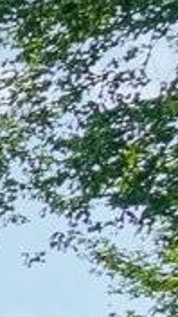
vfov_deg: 10.9
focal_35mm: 183
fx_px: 1536
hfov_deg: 3.1
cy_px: 592
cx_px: -1535
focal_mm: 10
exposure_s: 1/200
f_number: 8
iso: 100
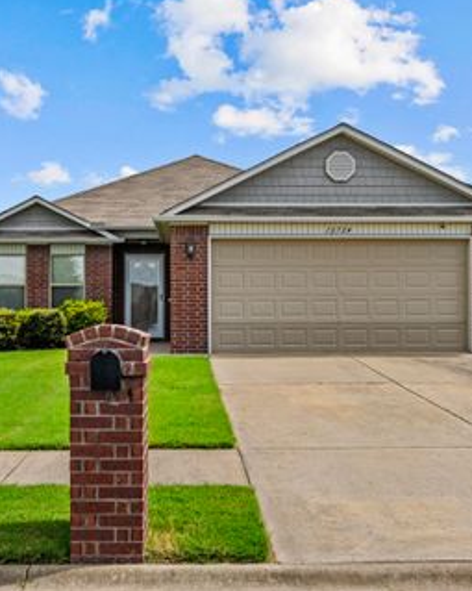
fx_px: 874
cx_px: 207
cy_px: 286
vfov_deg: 37.3
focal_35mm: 50
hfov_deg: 30.2
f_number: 8
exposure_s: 1/200
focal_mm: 22.9
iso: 200
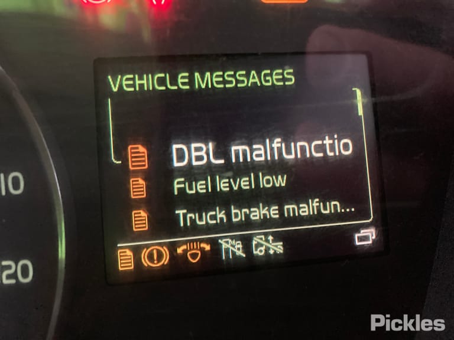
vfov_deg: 49.7
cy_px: 170
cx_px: 227
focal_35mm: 28
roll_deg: +1.1
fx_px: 367
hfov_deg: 63.4
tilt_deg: -21.1
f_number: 1.8
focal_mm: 3.99
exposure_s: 1/24
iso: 640
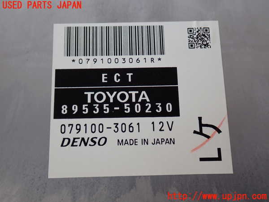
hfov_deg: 49.0
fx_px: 295
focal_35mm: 38
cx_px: 134
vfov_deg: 37.7
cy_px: 101
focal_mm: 6.83
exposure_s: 1/40
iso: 200
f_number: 2.7
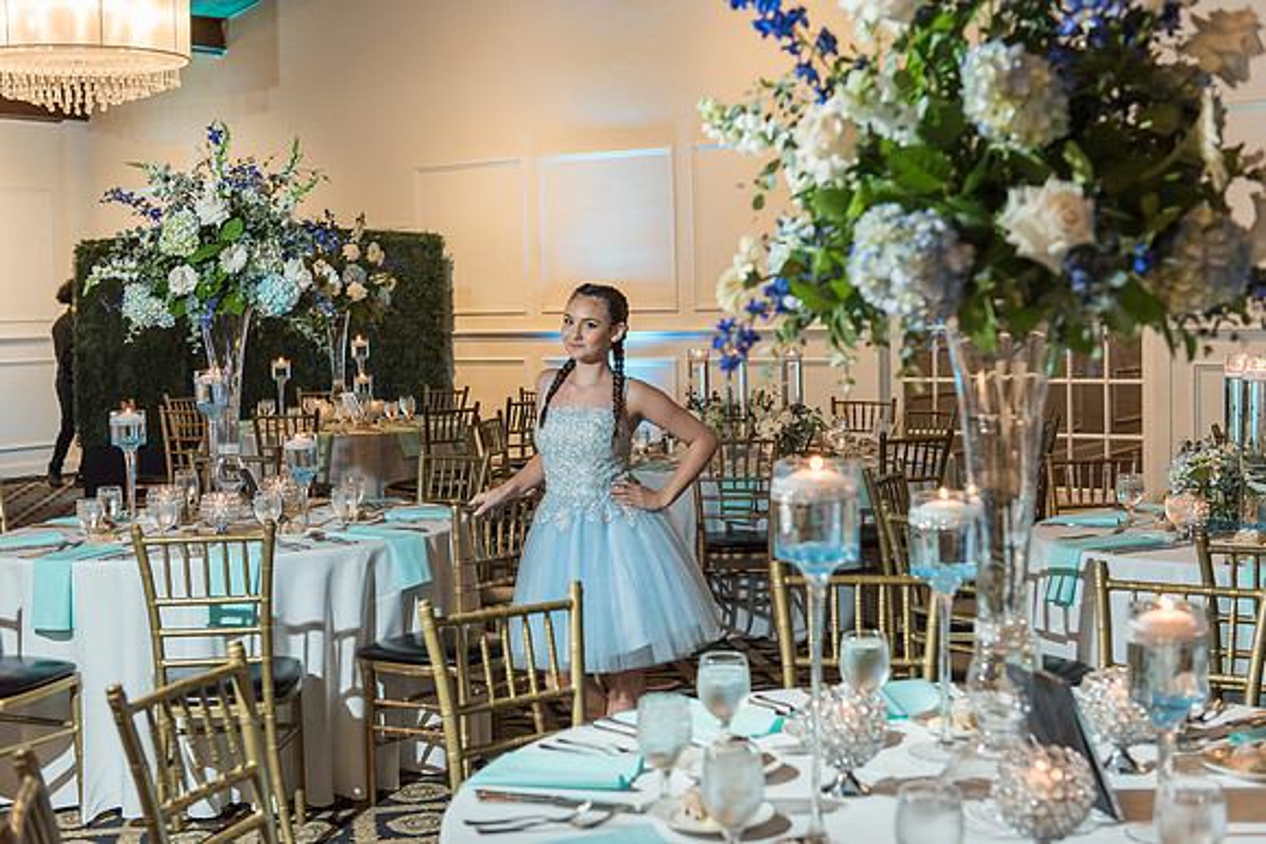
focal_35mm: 48
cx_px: 633
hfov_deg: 41.1
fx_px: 1688
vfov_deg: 28.1
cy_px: 422
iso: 2000
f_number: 4
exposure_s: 1/100
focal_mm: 48
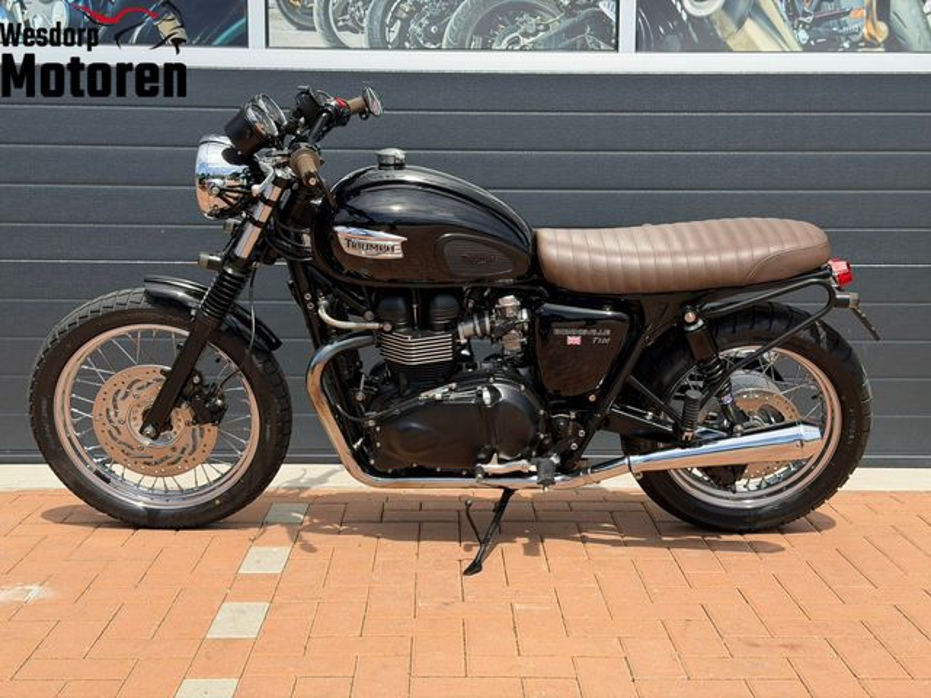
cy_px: 349
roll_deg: -1.4
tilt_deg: -5.7
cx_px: 466
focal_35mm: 48
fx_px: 1291
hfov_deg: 39.7
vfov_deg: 30.3
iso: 80
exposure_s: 1/3378
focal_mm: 6.76
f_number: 1.78
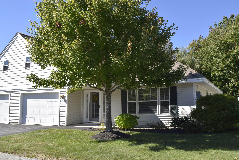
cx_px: 120
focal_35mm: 33
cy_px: 80
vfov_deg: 40.0
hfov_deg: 57.2
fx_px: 219
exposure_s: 1/200
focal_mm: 22
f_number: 8
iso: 100
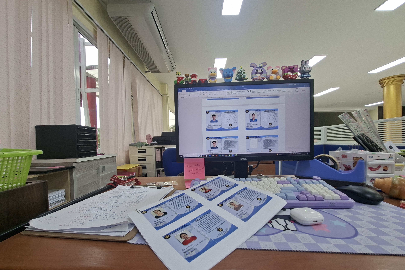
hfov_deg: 104.2
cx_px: 199
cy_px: 142
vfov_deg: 81.1
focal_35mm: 14
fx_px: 157
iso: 50
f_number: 2.2
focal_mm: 1.74
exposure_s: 1/50
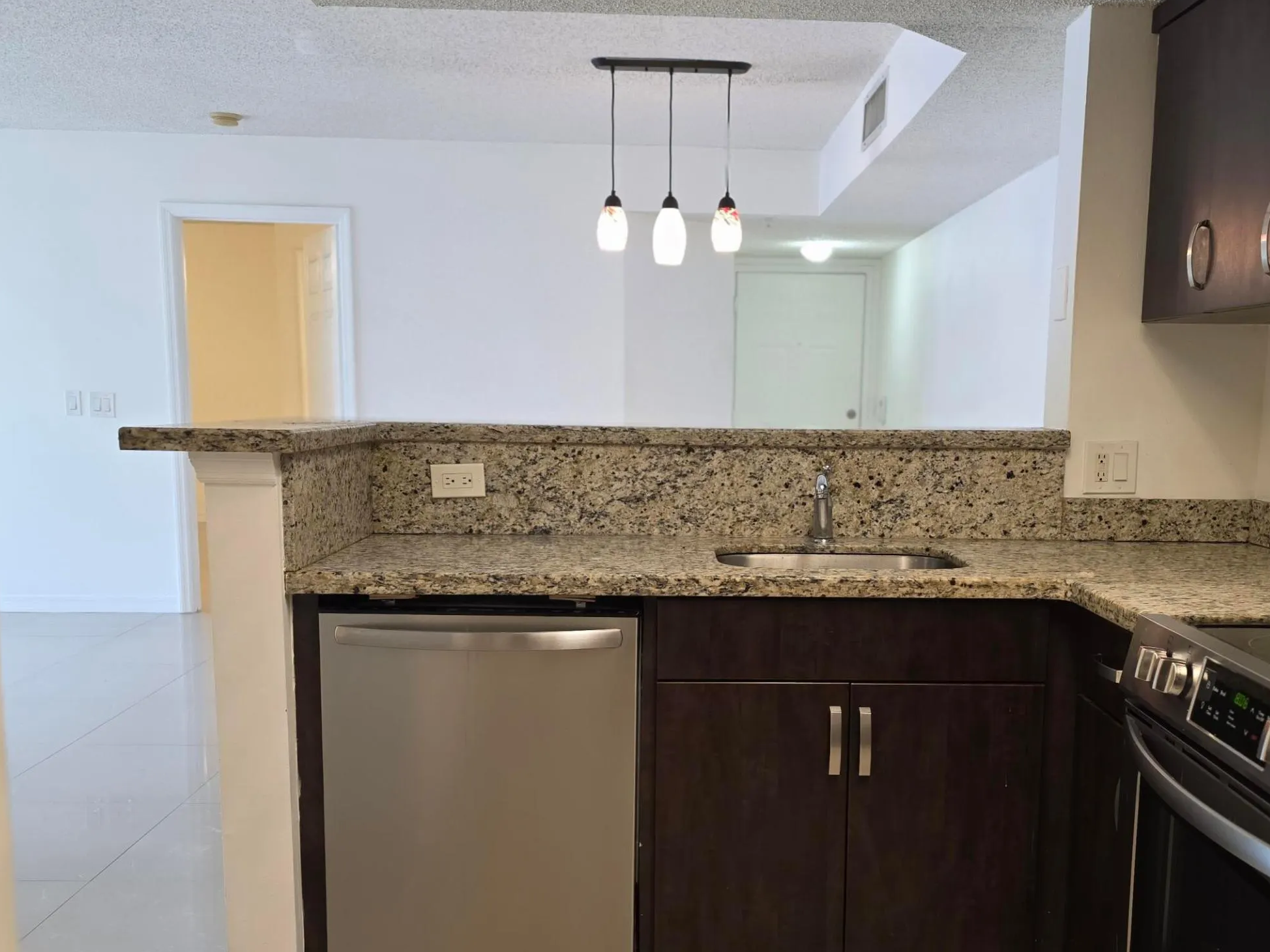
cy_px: 585
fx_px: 1247
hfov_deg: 53.8
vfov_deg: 41.5
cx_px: 727
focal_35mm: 34
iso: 160
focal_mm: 6.3
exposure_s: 1/60
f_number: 1.7
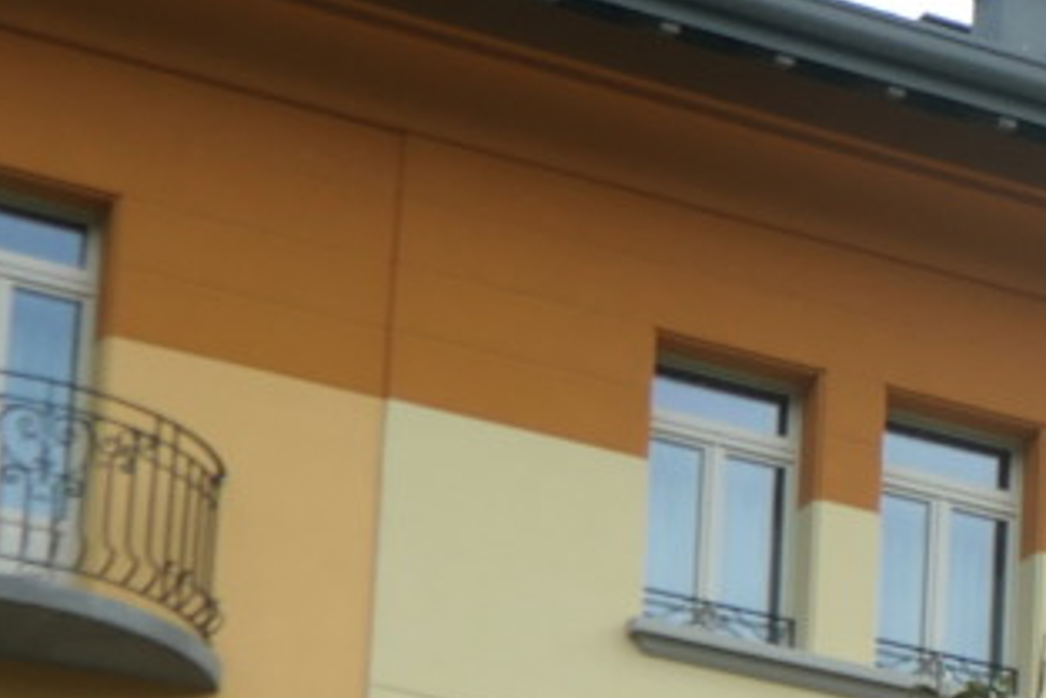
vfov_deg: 7.0
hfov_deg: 9.8
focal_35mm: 187
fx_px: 5436
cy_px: 1556
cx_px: 2433
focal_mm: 14.4
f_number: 3.9
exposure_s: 1/250
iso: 200
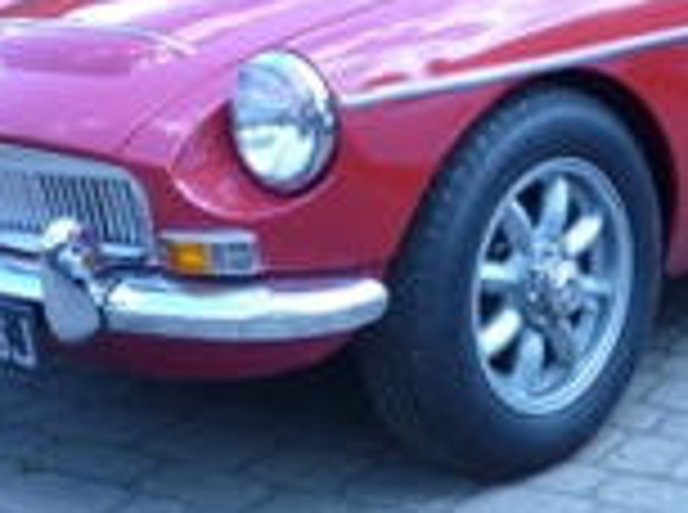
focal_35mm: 76
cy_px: 162
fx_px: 1507
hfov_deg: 25.5
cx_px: 490
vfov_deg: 19.2
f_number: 3.3
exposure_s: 1/125
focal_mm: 5.2
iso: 80
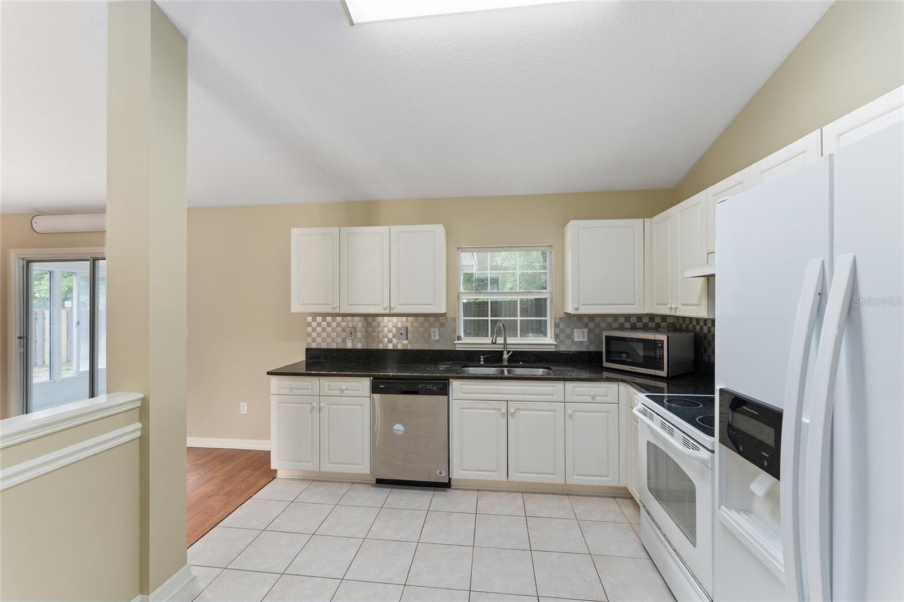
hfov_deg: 104.3
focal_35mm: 14
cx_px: 452
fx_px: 351
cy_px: 301
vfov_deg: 81.2
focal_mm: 14
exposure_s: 1/30
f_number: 7.1
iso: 2500
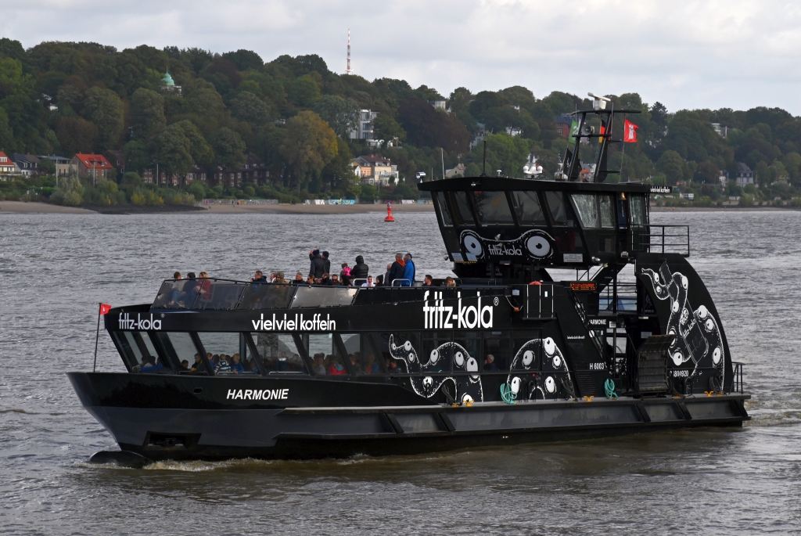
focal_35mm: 120
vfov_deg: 11.4
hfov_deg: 17.0
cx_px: 400
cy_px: 268
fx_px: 2673
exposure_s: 1/500
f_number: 5.6
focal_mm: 120
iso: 140
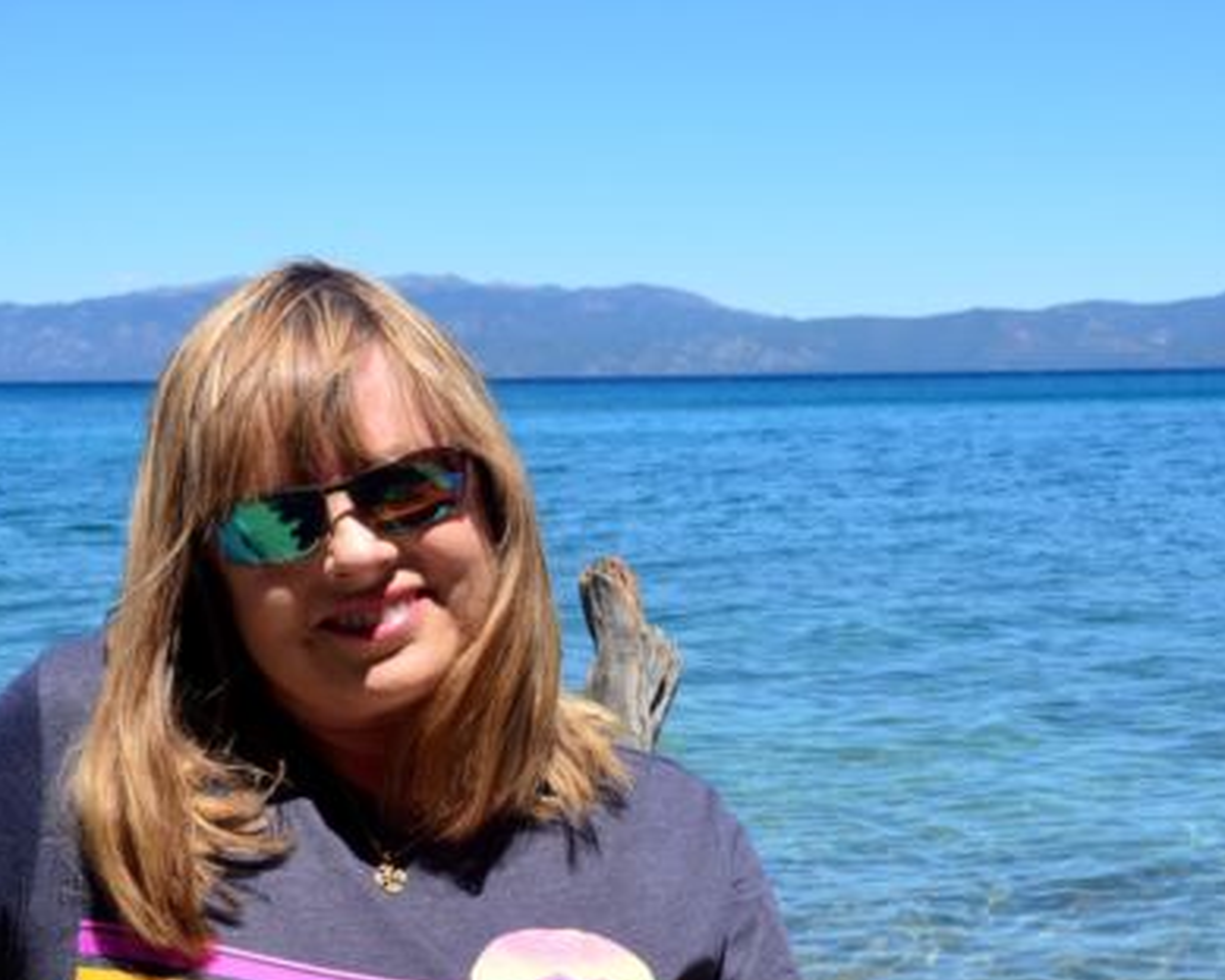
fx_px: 2682
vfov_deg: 20.6
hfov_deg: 25.7
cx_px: 687
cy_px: 635
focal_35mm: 74
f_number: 16
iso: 200
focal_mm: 32
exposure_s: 1/125
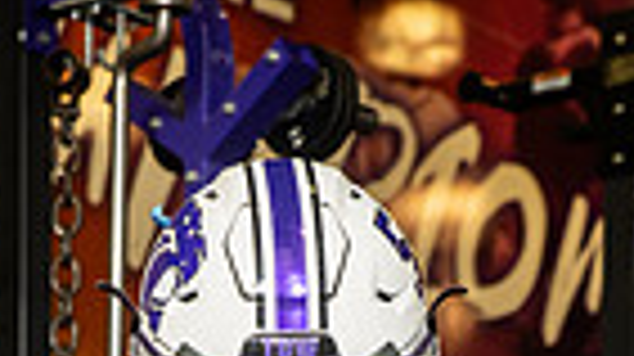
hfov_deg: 11.7
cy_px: 964
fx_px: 3090
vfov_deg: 6.2
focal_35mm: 184
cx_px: 315
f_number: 5.6
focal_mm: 55
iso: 500
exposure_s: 1/250
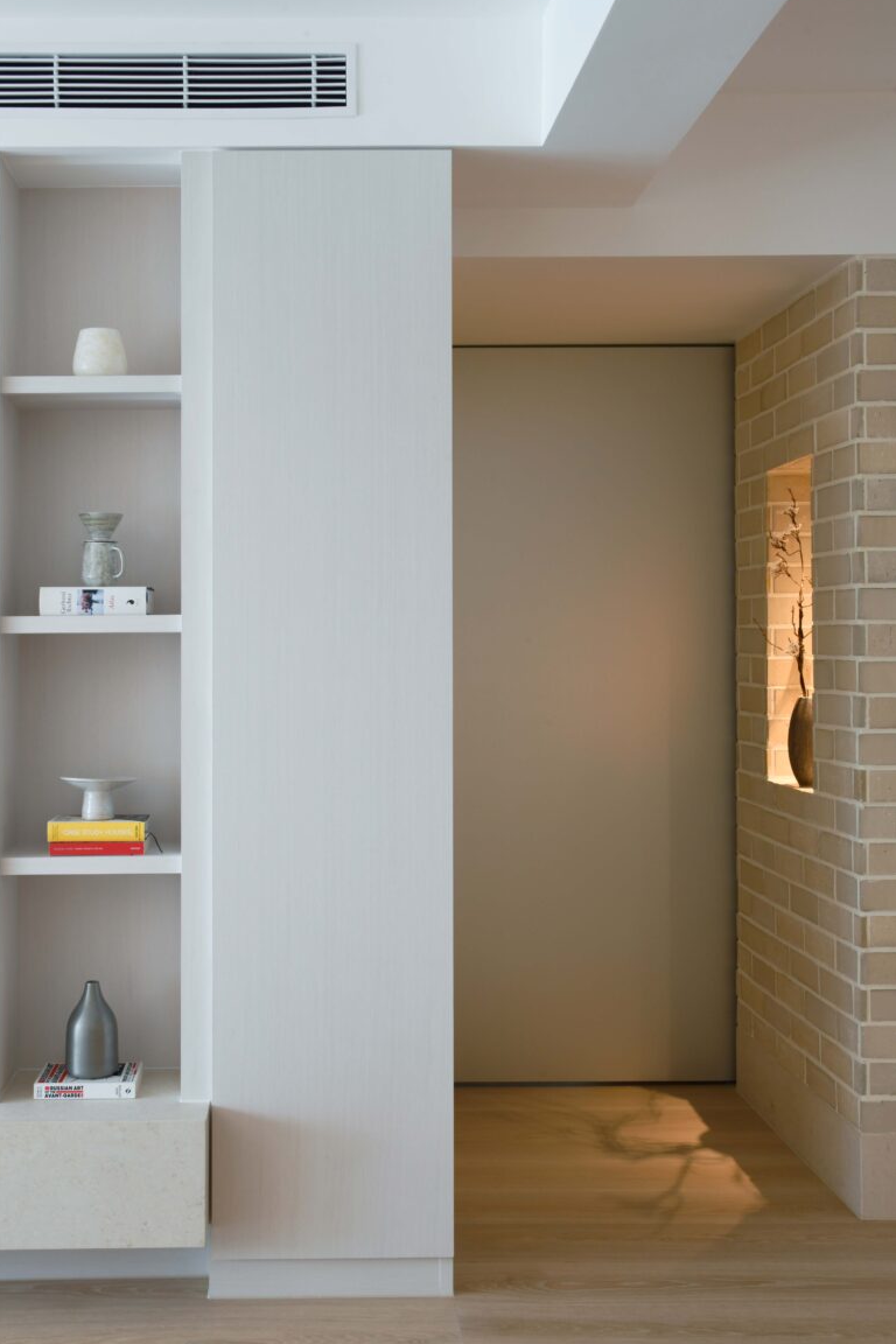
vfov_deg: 48.4
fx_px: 1493
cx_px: 401
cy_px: 710
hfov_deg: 33.4
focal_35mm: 40
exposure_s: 1/2.5
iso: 400
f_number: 14
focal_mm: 36
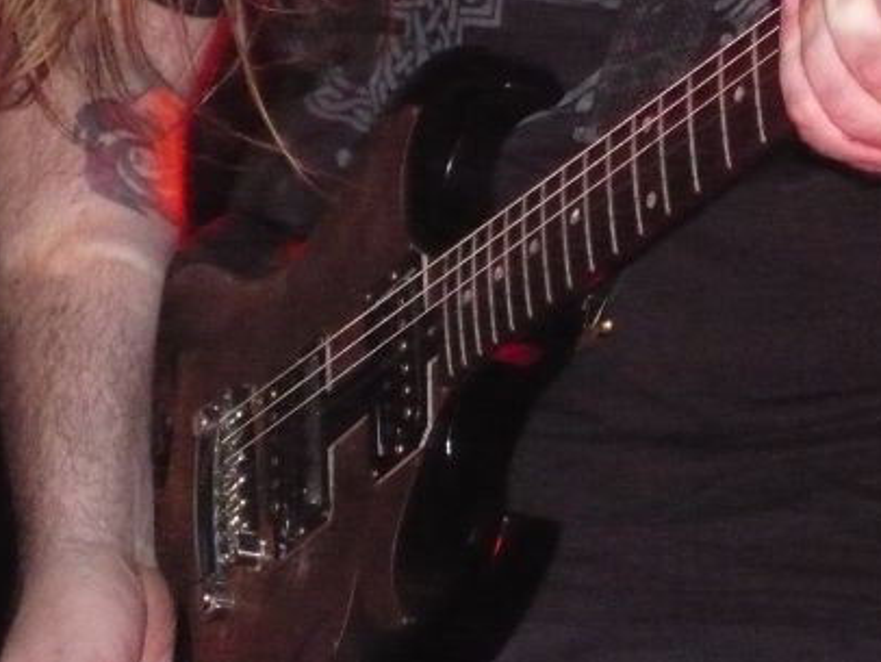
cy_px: 113
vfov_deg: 7.5
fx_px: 5017
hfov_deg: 10.0
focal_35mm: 197
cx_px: 564
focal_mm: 16.4
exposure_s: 1/30
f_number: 5.6
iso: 800
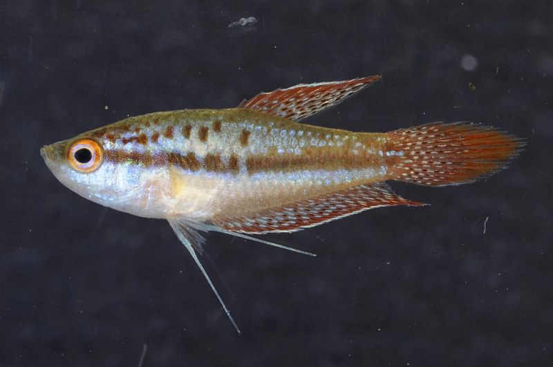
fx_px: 1150
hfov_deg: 27.0
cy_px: 184
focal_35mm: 75
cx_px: 276
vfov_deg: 18.1
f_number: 22
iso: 200
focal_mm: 50
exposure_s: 1.6
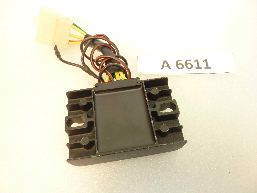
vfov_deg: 54.9
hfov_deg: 69.4
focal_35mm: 25
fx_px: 186
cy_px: 96
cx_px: 128
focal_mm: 4.1
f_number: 3.3
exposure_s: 1/20
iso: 80
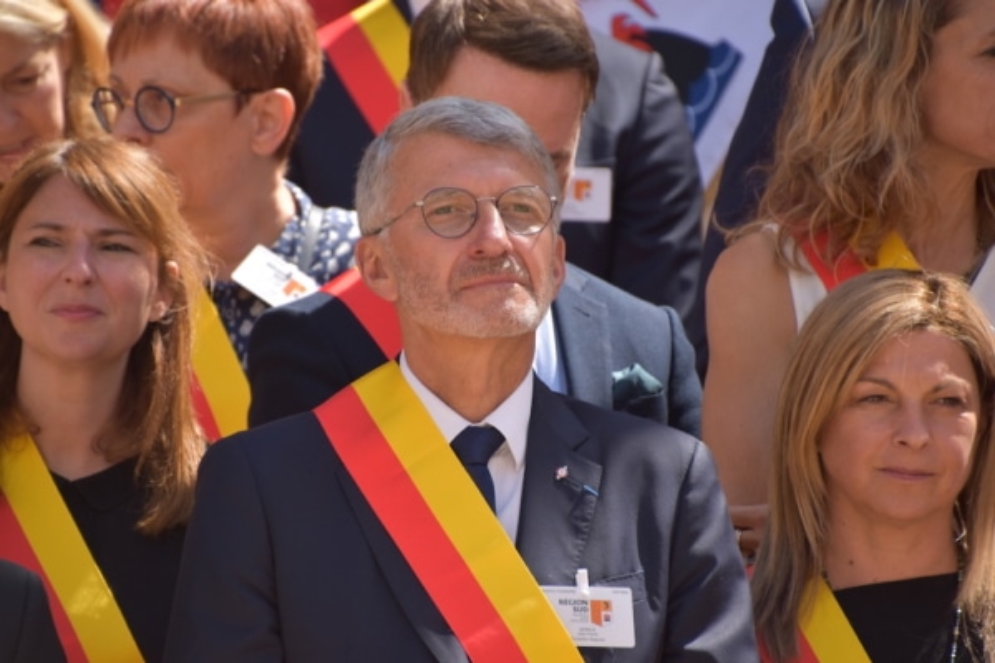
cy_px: 332
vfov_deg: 3.1
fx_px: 12437
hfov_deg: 4.6
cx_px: 498
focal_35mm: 450
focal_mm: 300
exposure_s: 1/500
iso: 250
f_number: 6.3
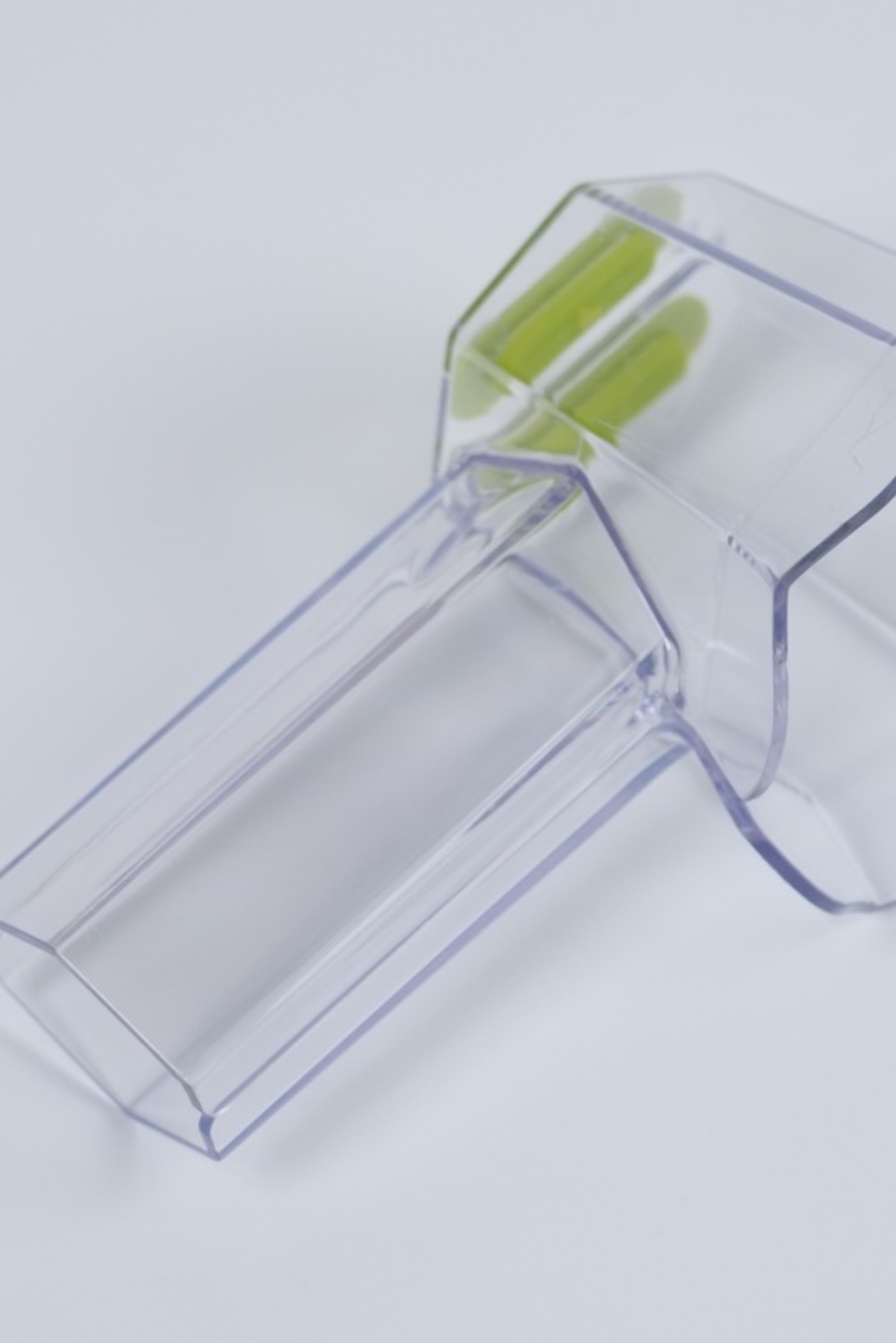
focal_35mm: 158
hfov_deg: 8.7
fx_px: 5893
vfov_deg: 13.0
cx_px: 664
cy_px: 671
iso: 800
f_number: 5.6
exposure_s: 1/320
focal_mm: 70
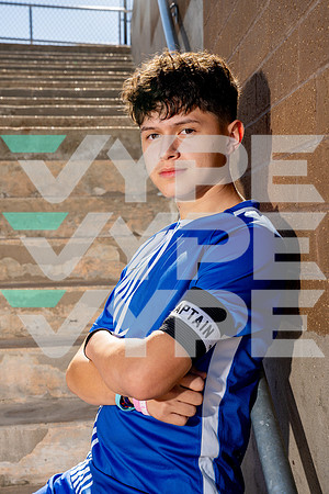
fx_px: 685
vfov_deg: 39.6
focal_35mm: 50
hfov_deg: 27.0
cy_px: 247
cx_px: 164
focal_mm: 50
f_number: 8
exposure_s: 1/250
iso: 100
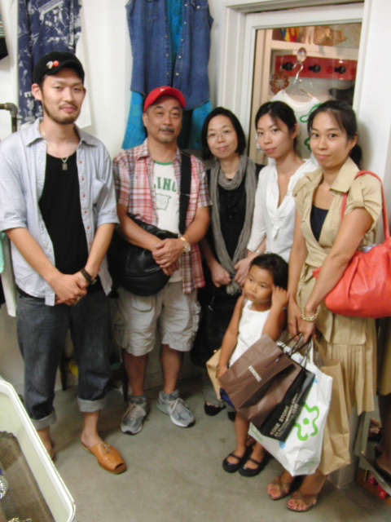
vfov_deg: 50.1
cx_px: 196
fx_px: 557
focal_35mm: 37
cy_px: 261
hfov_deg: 38.7
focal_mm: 6.42
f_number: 3.6
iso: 400
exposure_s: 1/15
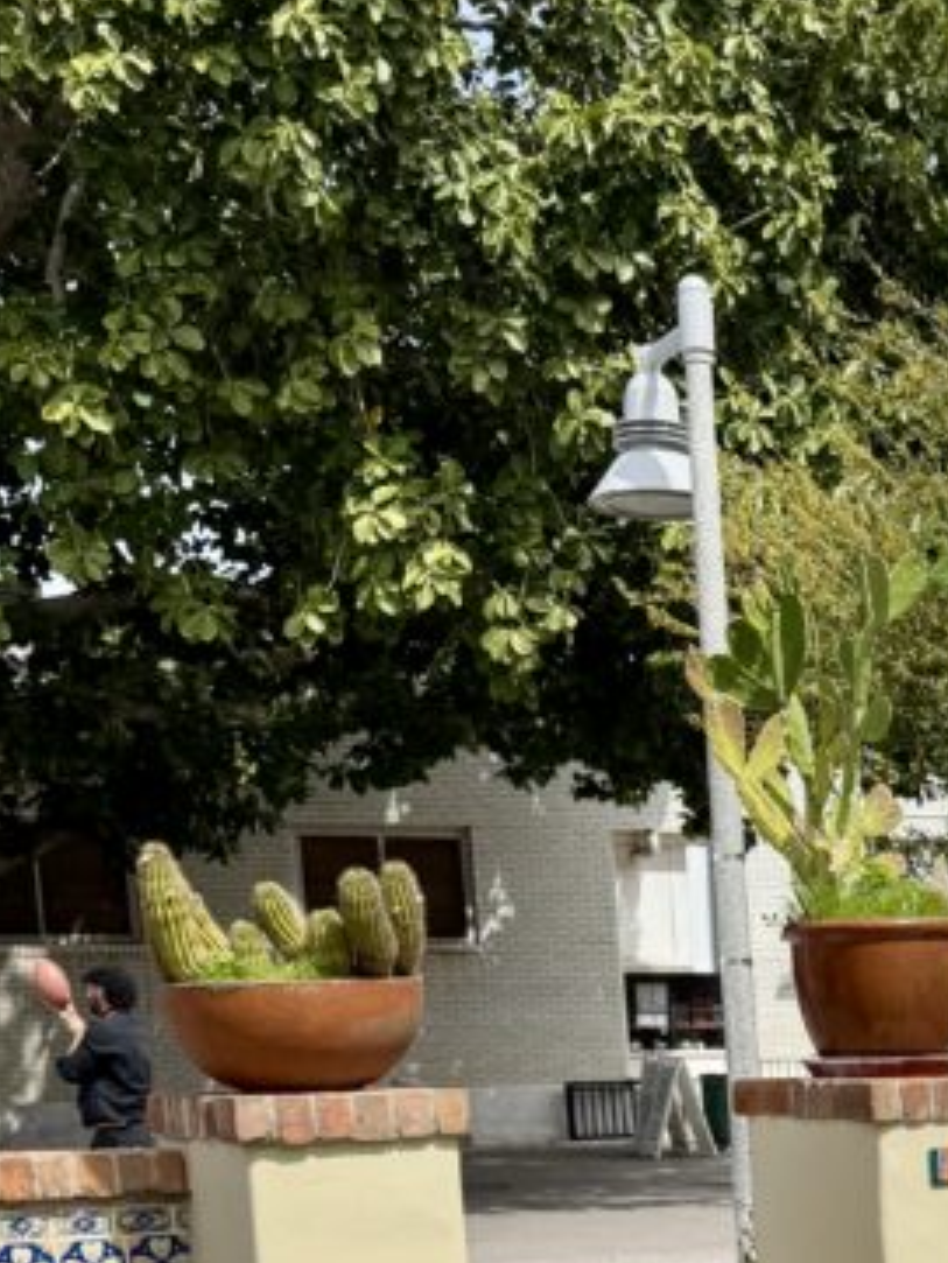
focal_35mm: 68
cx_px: 1273
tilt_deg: -9.3
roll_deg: +0.5
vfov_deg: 26.2
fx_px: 2482
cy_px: 1413
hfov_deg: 19.7
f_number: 1.78
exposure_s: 1/3597
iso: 80
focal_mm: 6.76
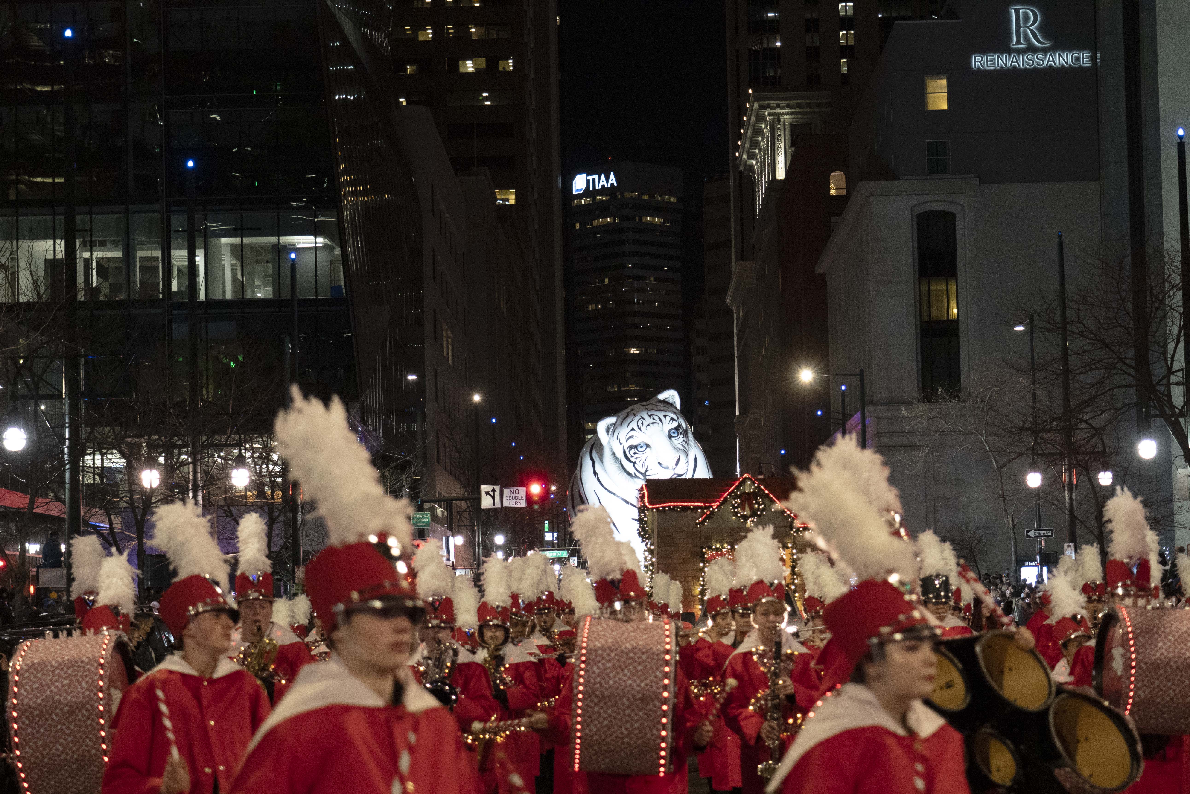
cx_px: 595
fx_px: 2810
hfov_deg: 23.9
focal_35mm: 85
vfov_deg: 16.1
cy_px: 397
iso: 6400
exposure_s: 1/125
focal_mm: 57
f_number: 4
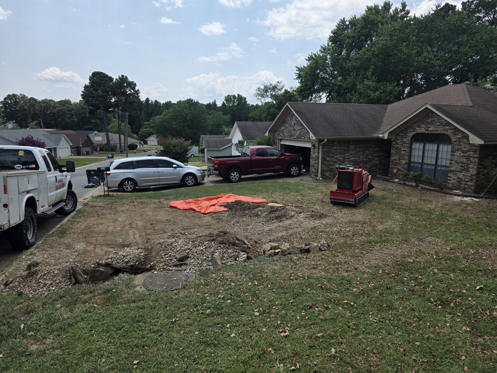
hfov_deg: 73.9
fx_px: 330
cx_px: 248
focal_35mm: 23
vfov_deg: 58.9
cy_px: 186
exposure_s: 1/6574
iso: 80
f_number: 1.7
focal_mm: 6.25
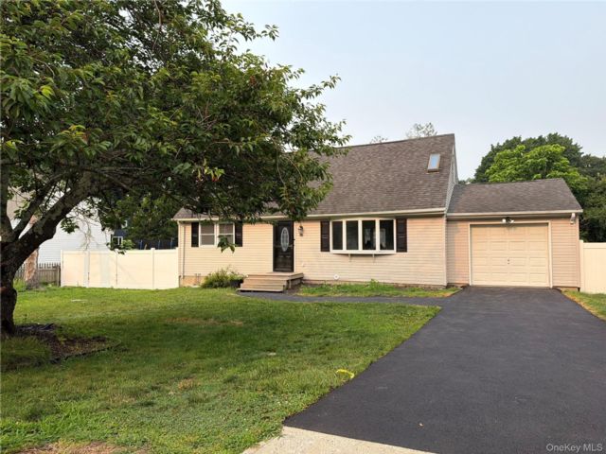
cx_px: 303
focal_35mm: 24
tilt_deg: +0.7
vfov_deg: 56.8
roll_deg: -0.1
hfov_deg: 71.6
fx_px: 420
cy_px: 227
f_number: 1.78
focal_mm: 6.76
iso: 80
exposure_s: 1/1653
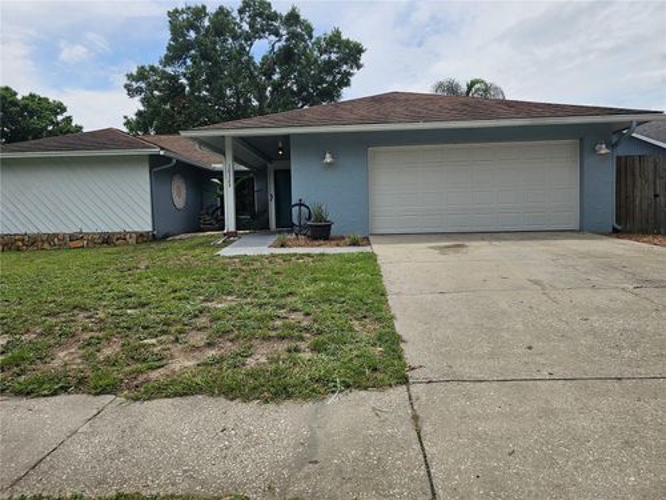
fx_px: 443
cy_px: 250
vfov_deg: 58.9
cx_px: 333
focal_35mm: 23
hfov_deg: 73.9
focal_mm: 6.3
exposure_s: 1/1179
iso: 10
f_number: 1.7
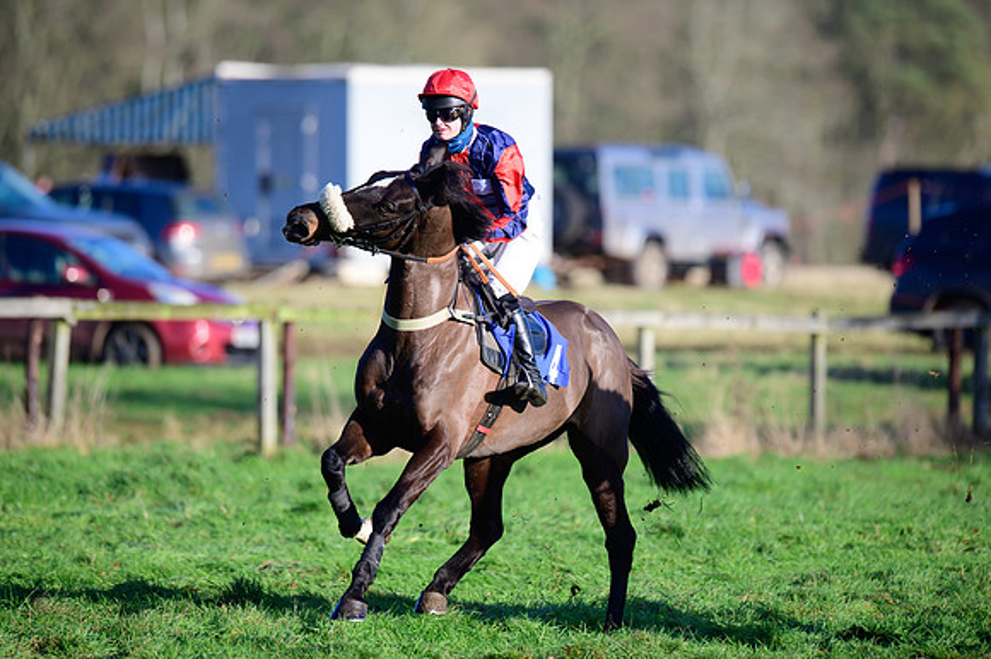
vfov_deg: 3.4
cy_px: 330
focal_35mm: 400
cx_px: 496
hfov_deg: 5.2
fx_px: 11004
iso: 400
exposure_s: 1/2000
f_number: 5
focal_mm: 400
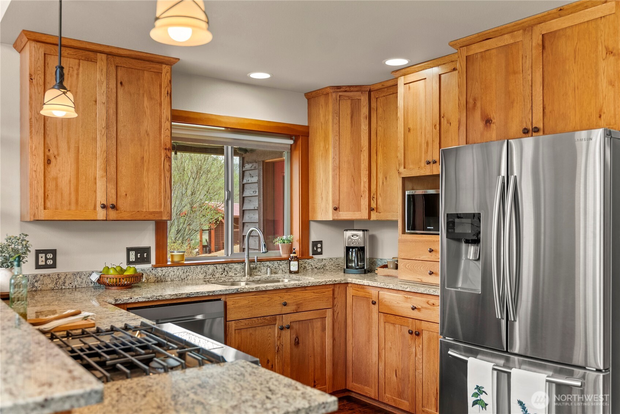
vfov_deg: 43.7
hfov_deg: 61.9
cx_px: 310
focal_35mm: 30
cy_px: 207
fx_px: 517
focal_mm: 30
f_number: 2.8
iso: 400
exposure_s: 1/15
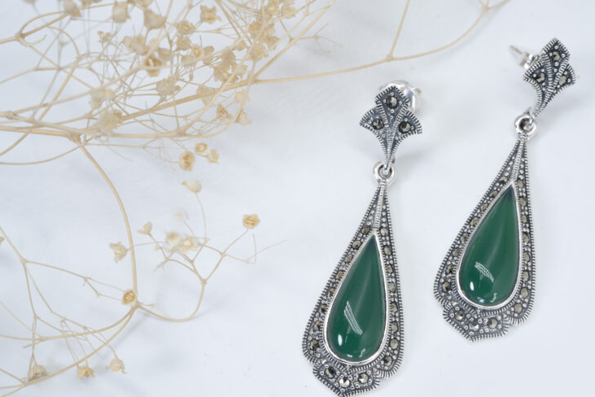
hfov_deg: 28.7
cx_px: 365
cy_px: 216
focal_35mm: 70
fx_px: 1157
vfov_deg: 19.5
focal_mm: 50
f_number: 10
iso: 200
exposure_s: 1/50
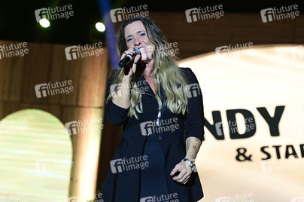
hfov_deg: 21.5
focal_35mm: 95
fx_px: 801
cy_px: 108
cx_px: 140
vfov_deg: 14.3
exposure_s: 1/320
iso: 2500
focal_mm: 85
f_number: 2.8
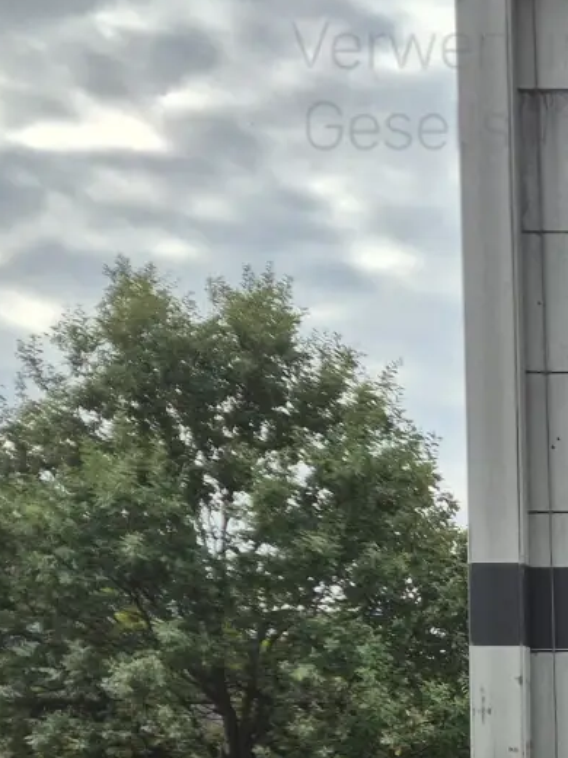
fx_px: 1860
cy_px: 774
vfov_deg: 22.1
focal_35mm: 85
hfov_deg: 14.5
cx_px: 1127
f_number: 1.8
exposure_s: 1/856
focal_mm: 5.4
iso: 25
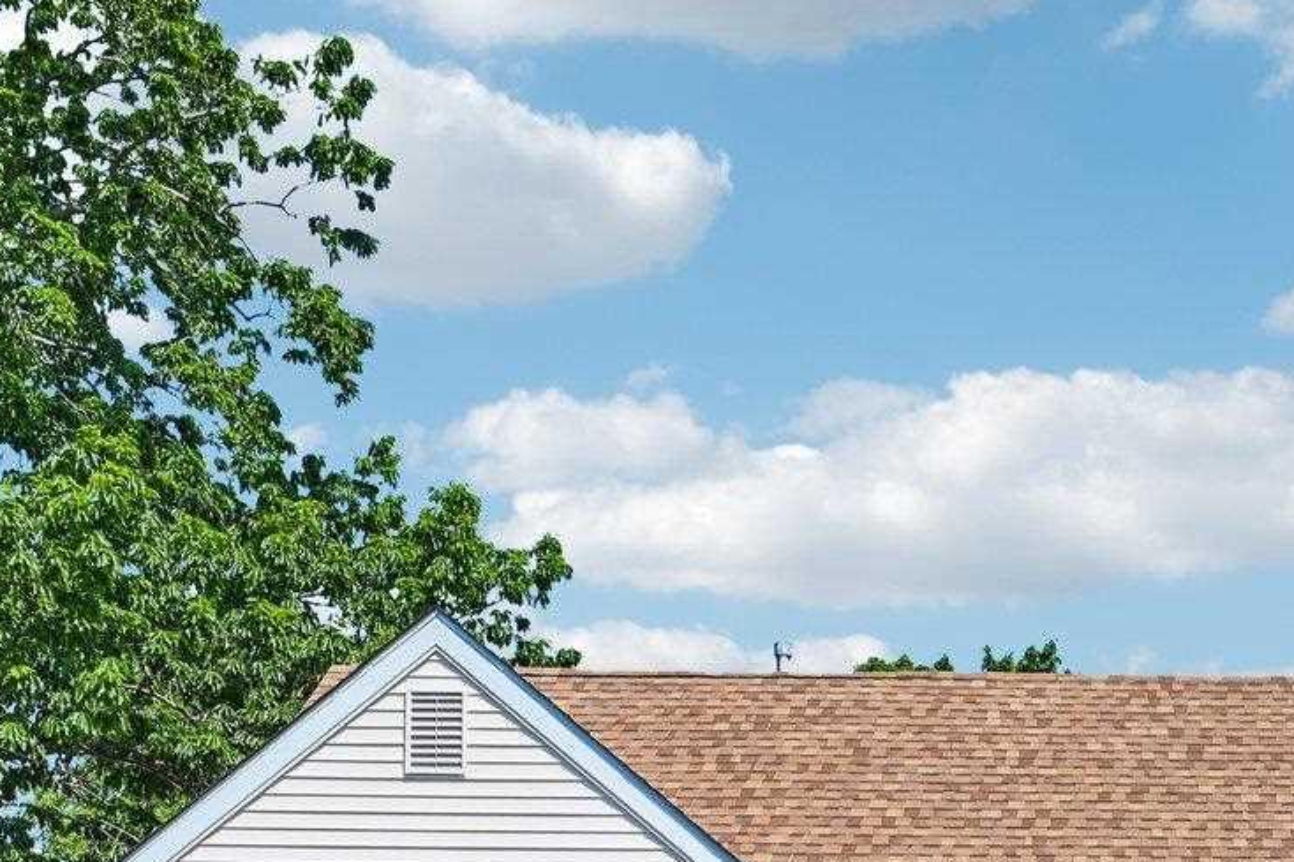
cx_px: 1139
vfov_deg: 22.9
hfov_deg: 34.8
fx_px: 1955
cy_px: 1030
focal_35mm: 54
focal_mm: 19.5
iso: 800
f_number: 8
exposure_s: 1/1000
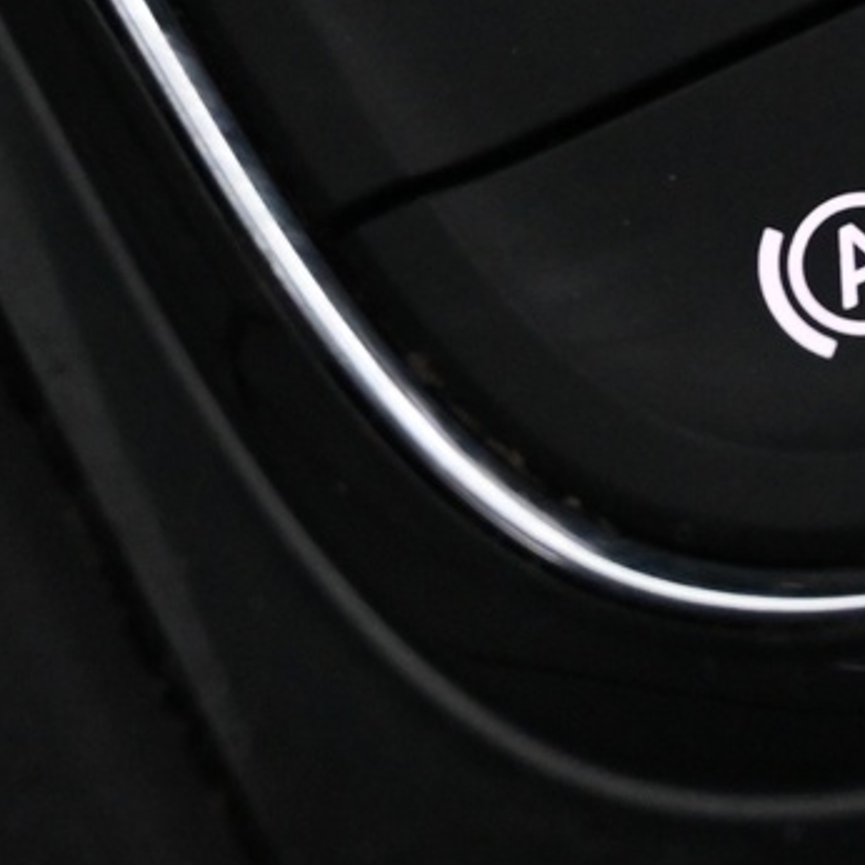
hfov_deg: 8.6
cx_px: 1358
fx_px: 5569
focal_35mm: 197
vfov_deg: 8.8
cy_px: -160
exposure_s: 1/50
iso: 3200
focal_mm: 33
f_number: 5
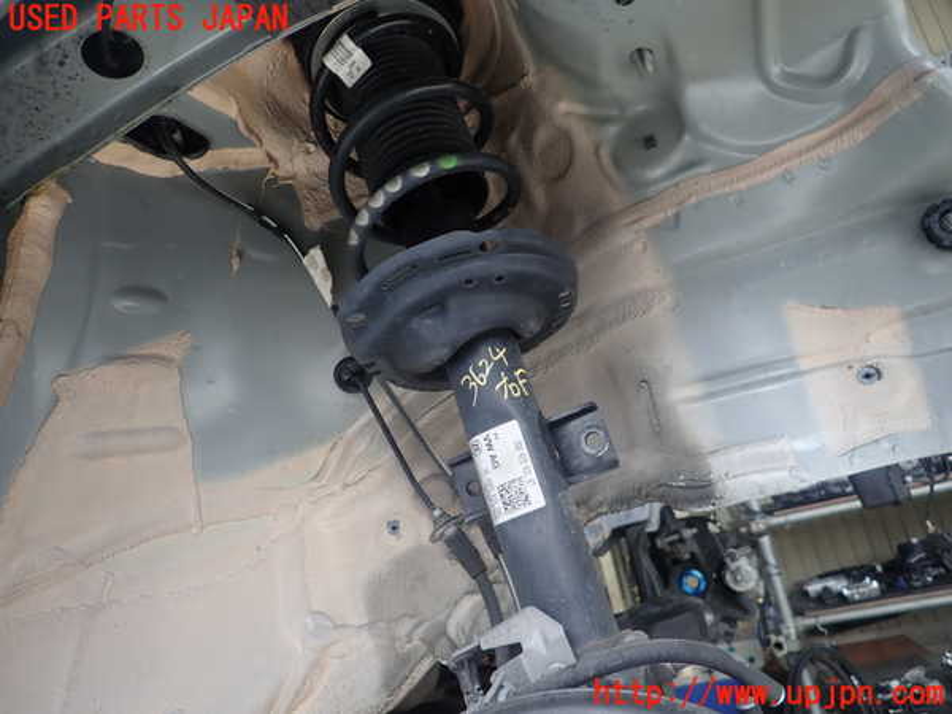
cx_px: 476
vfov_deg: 54.9
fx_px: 688
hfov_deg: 69.4
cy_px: 357
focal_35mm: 25
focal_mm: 4.5
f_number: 2
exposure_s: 1/60
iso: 125
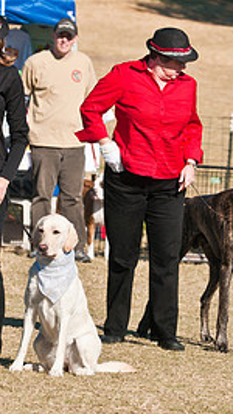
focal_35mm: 444
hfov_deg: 2.7
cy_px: 156
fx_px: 4867
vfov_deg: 4.9
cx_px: 47
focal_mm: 130
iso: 400
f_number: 5.6
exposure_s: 1/2500
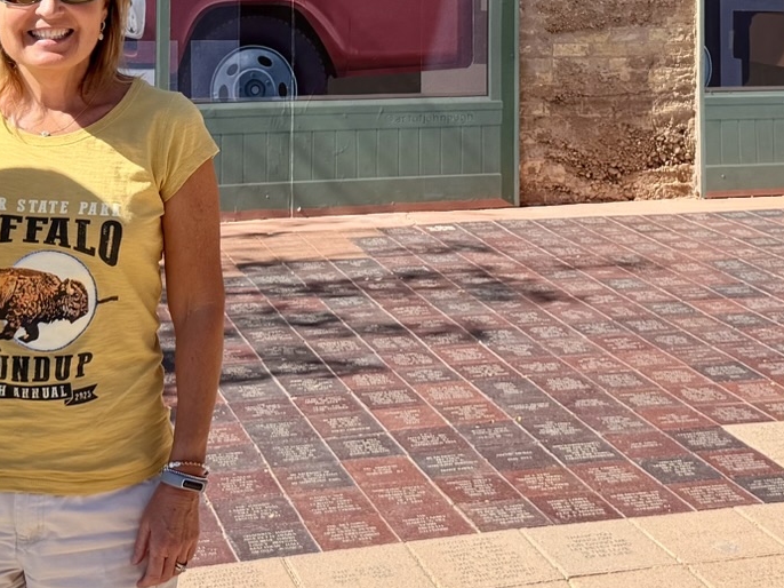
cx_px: 425
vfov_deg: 20.0
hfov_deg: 27.8
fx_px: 1585
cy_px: -66
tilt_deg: -1.6
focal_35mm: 70
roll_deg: -0.4
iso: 100
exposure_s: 1/2000
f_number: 1.78
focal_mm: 6.76
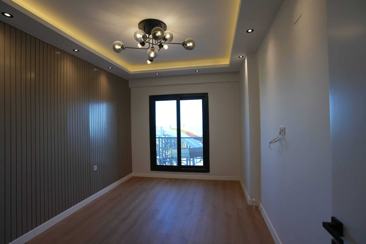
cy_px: 122
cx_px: 183
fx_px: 173
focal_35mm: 17
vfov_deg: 70.4
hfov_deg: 93.3
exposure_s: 1/160
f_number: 4
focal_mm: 17
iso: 250
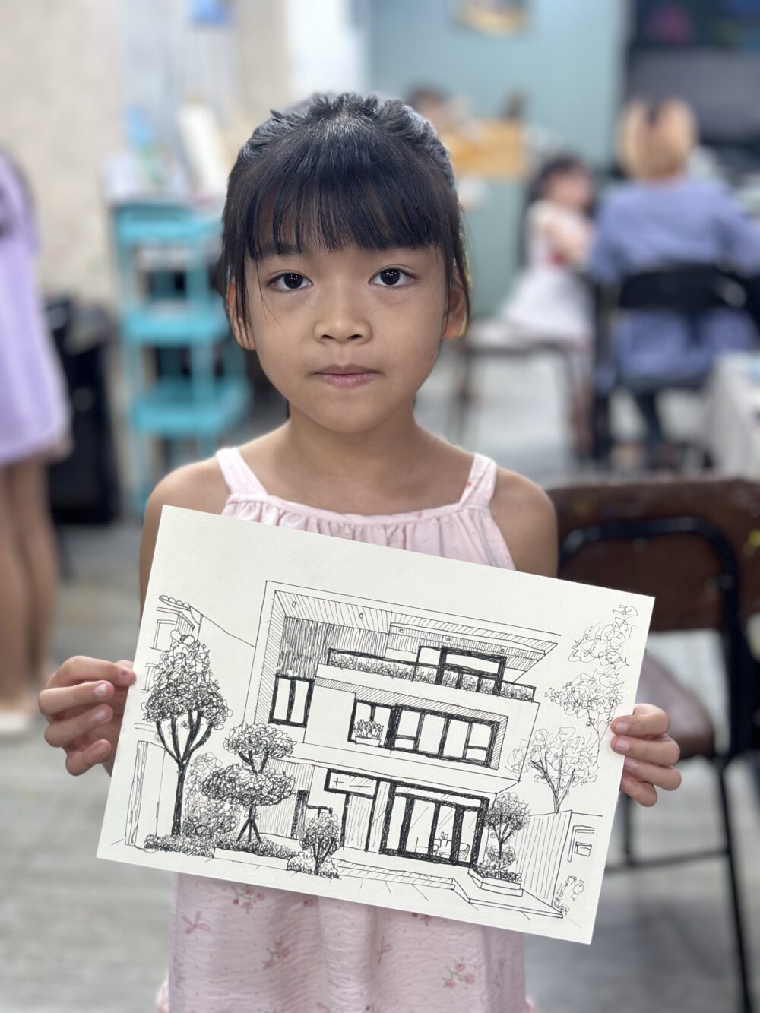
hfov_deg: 30.3
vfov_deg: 39.7
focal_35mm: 48
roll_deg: +0.6
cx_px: 380
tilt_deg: -15.9
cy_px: 506
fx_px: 1405
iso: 160
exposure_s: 1/100
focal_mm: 6.86
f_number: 1.78
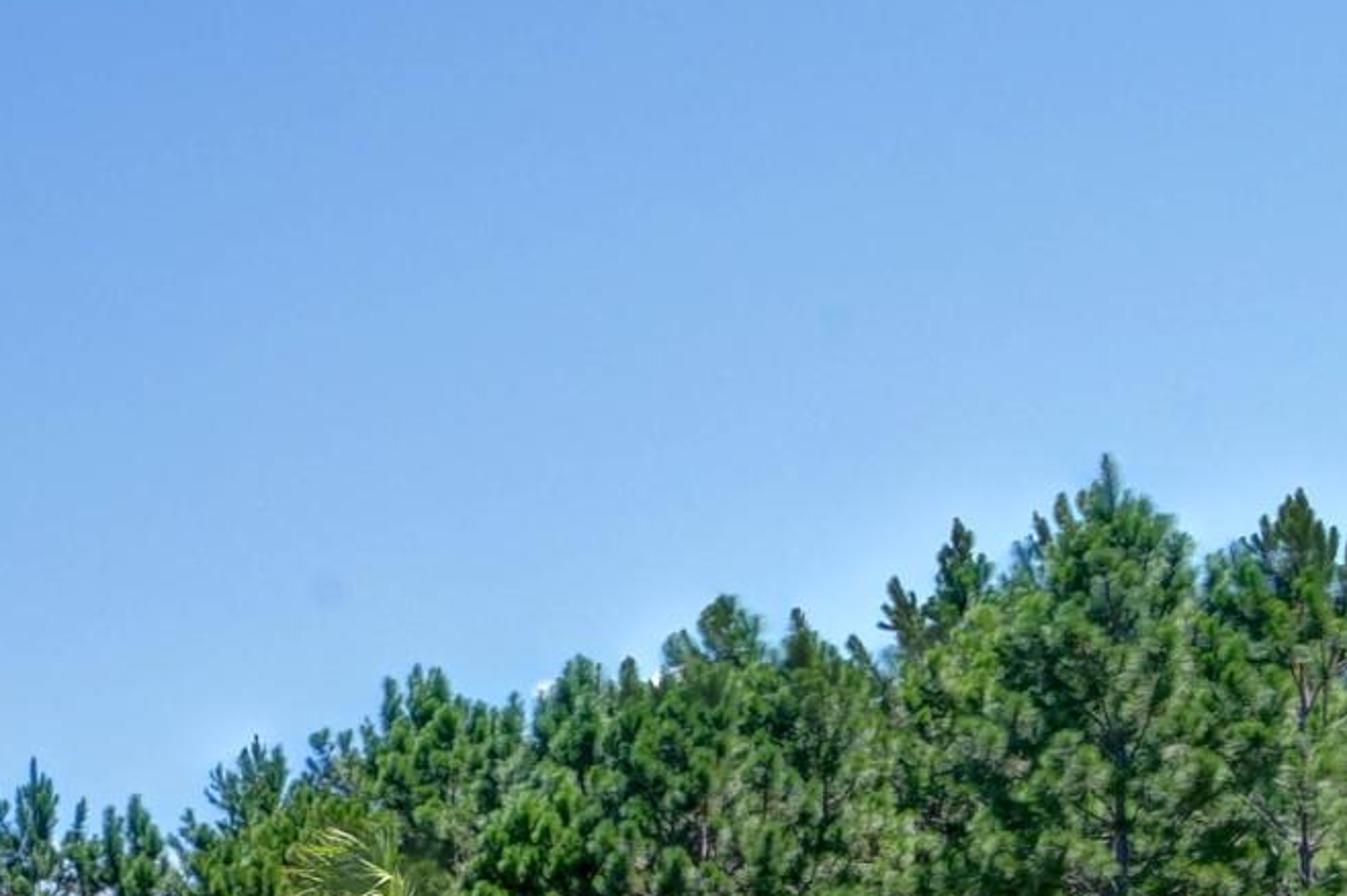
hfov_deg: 18.4
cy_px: 1432
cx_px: -1339
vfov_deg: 16.6
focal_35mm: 73
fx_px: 2730
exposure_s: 1/60
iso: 100
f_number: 20
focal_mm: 11
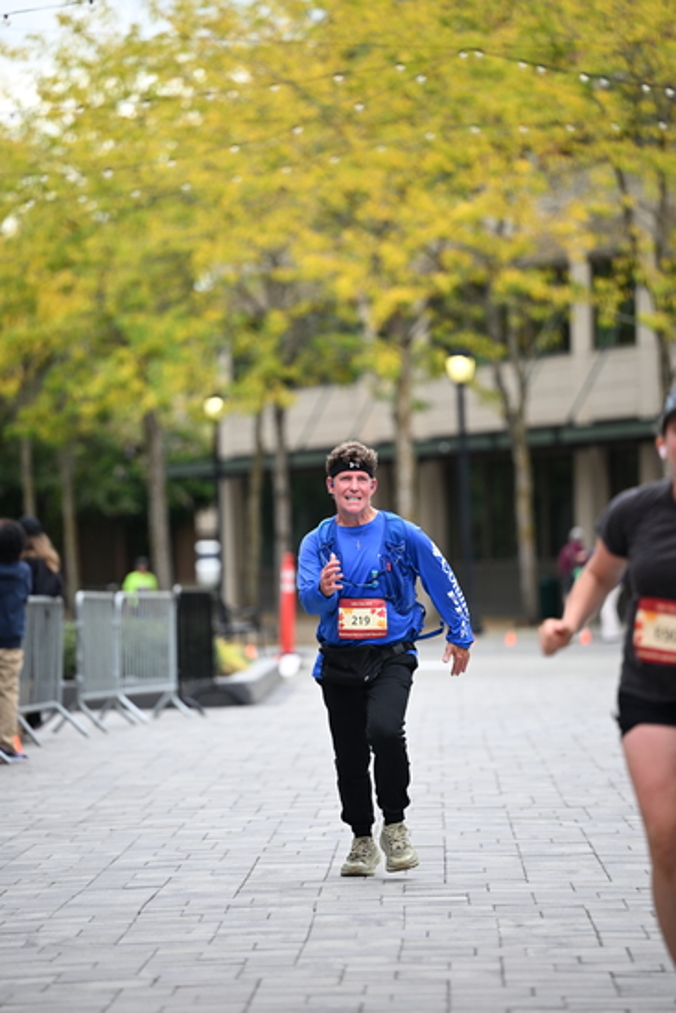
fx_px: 4785
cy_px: 506
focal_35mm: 170
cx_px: 338
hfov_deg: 8.1
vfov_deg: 12.1
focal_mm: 170
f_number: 2.8
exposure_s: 1/2000
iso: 640
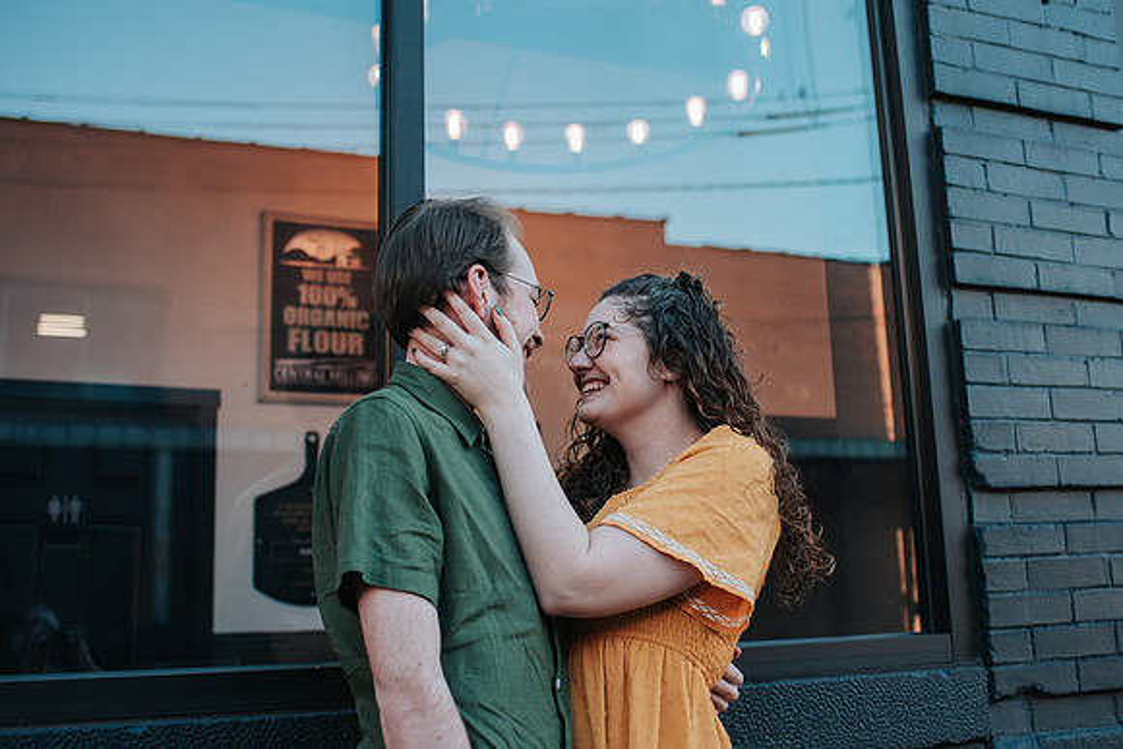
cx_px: 608
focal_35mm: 40
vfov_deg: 33.8
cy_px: 369
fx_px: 1233
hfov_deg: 48.9
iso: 800
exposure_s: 1/1250
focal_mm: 35
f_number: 3.2
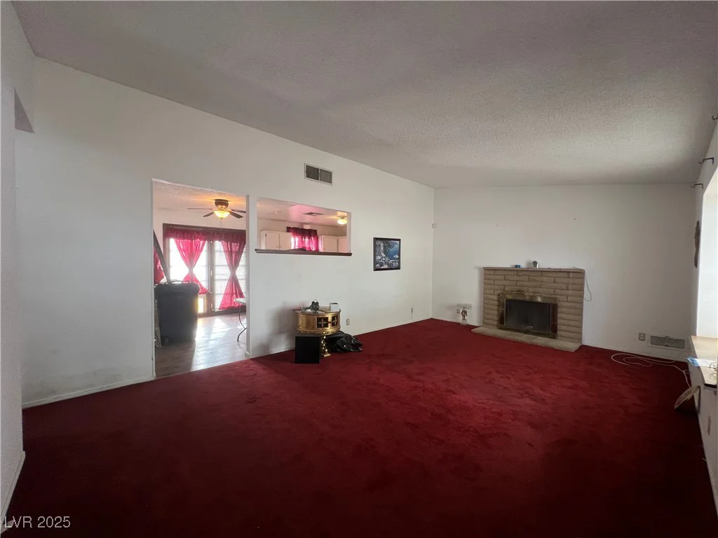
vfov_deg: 89.9
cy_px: 269
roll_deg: -1.2
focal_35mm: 13
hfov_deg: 106.2
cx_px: 359
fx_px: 270
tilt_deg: -1.5
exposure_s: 1/60
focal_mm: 1.57
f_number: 1.8
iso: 160
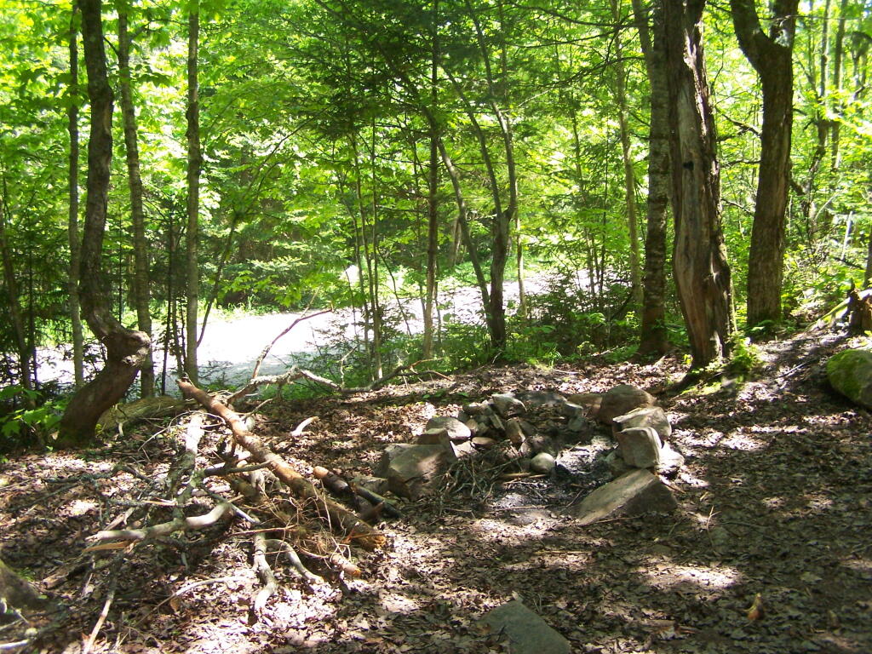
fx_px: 957
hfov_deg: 49.0
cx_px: 436
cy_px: 327
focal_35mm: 38
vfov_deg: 37.7
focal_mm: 6.3
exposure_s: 1/200
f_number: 2.8
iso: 200
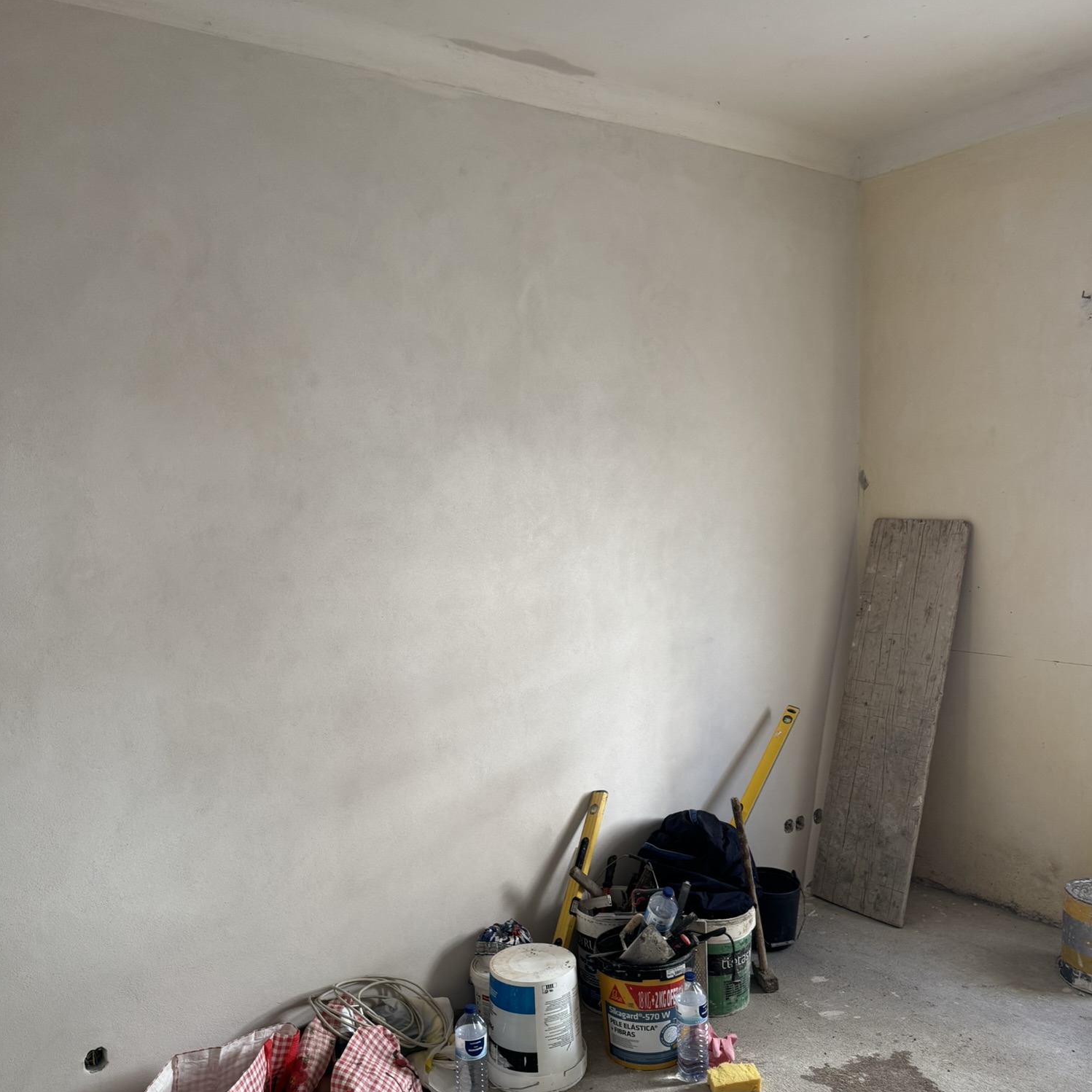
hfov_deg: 55.6
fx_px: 1035
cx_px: 556
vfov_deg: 55.6
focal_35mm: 29
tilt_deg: -4.6
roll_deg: +1.9
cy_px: 580
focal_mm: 6.76
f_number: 1.78
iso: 160
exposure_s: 1/121
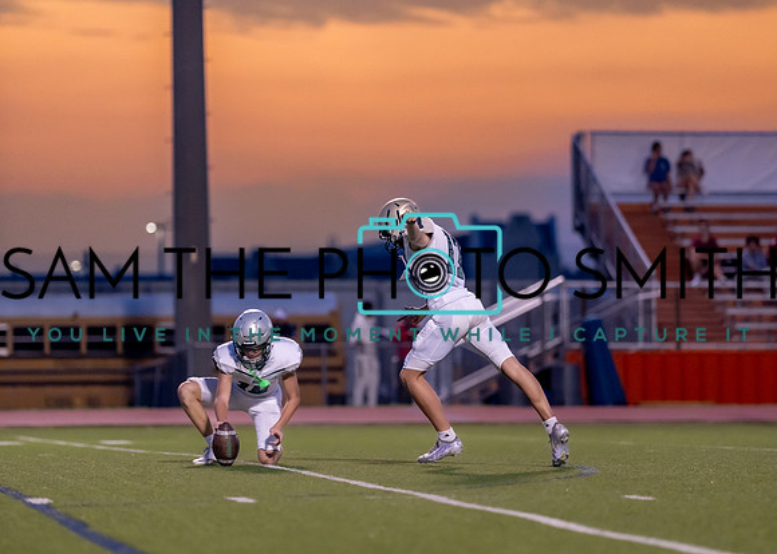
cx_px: 418
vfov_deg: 6.9
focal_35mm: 209
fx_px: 4605
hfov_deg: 9.6
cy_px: 292
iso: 1250
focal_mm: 135
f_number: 1.8
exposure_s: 1/1000
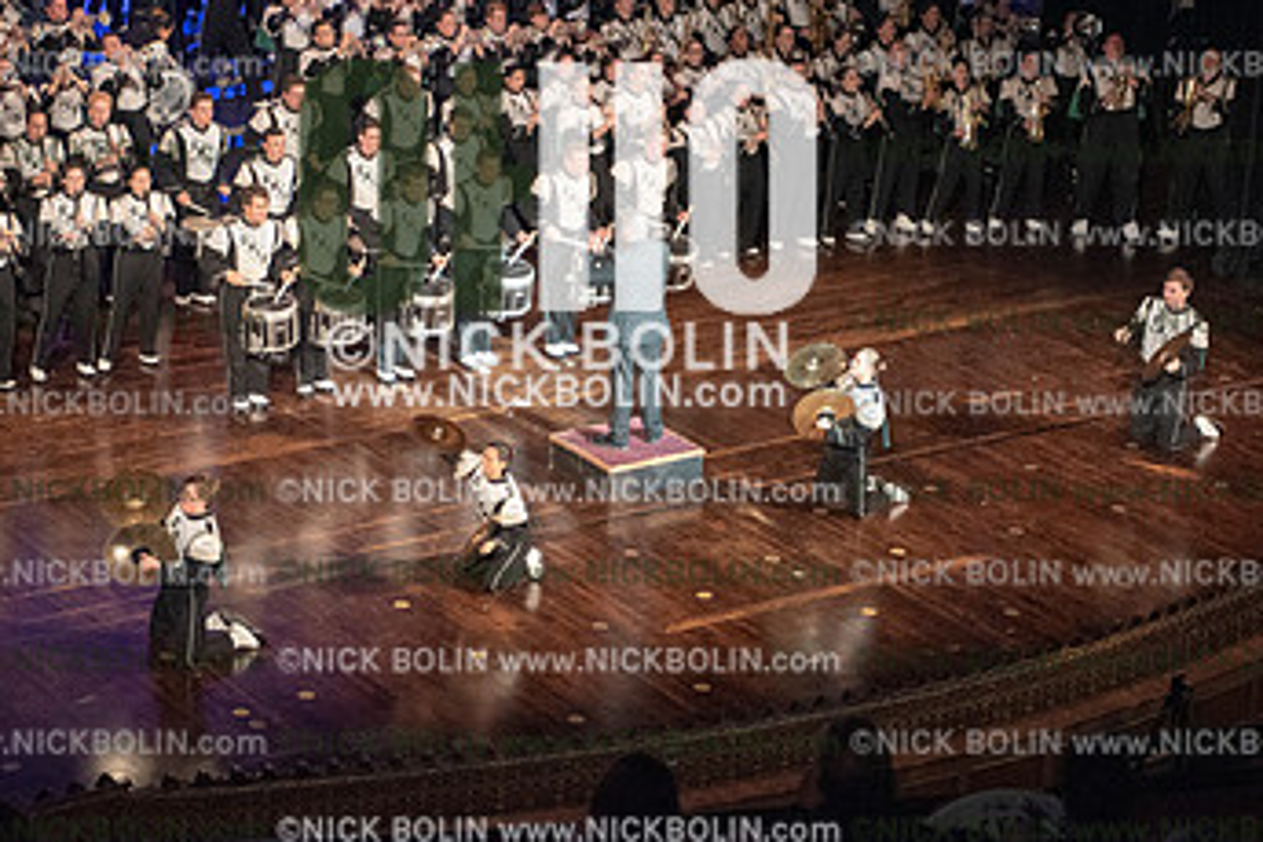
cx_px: 556
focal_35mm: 101
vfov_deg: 13.5
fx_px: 3543
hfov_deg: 20.2
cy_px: 236
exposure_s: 1/640
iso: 2000
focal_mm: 60
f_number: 2.8
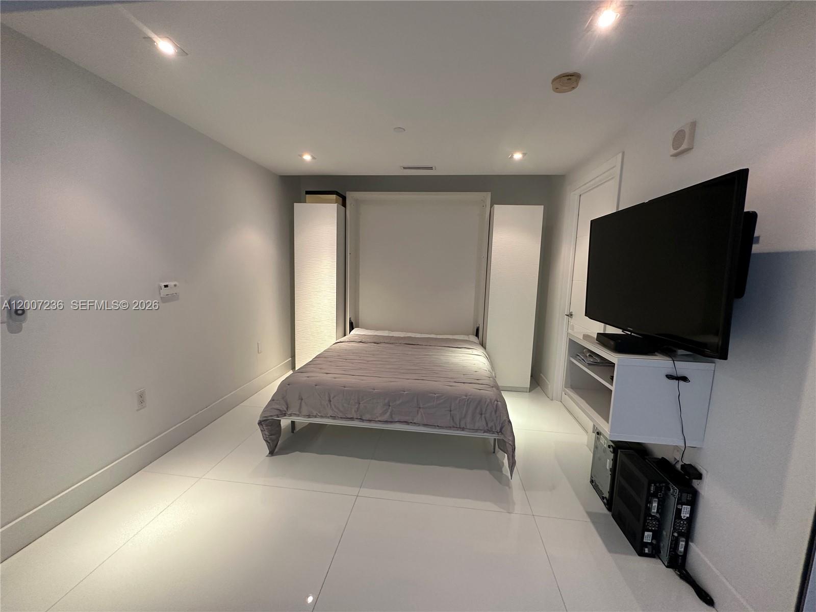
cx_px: 408
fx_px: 330
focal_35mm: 14
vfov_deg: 85.7
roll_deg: -2.5
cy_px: 306
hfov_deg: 102.1
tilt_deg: -7.2
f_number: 2.2
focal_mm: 2.22
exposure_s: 1/60
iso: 200
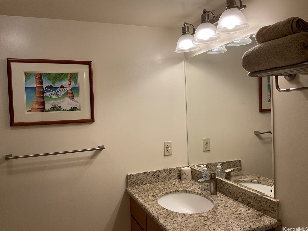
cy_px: 116
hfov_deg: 61.7
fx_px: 258
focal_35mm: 29
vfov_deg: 48.2
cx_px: 154
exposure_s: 1/120
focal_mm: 3
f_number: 1.8
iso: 40
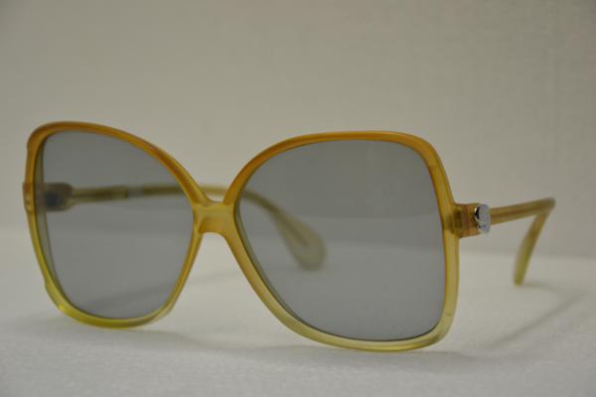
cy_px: 198
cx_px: 298
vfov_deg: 11.4
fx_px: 1987
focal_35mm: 120
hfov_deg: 17.1
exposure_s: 1/60
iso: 560
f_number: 5.3
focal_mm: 80
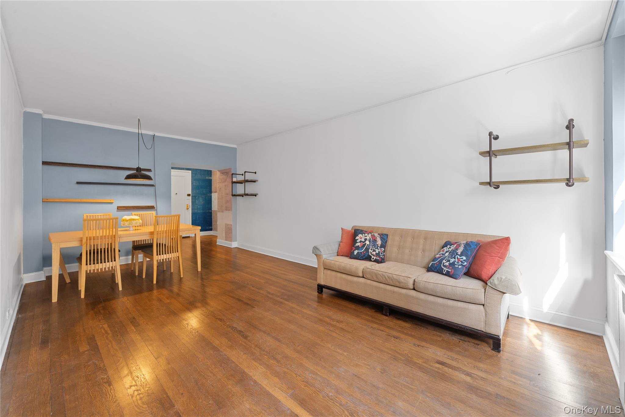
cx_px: 312
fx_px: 243
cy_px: 208
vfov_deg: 81.2
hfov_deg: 104.3
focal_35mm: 14
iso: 200
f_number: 10
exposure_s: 1/1.25
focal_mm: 14
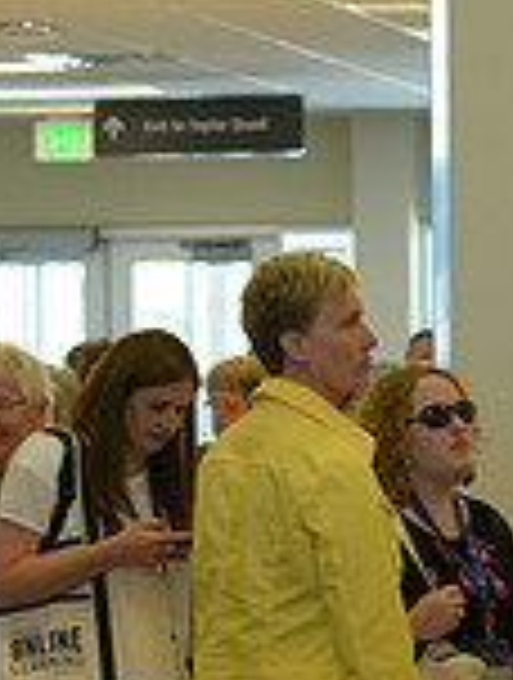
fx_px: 6159
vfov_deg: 6.3
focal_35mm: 313
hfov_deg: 4.8
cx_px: 338
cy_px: 709
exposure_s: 1/125
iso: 1000
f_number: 4
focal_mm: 85
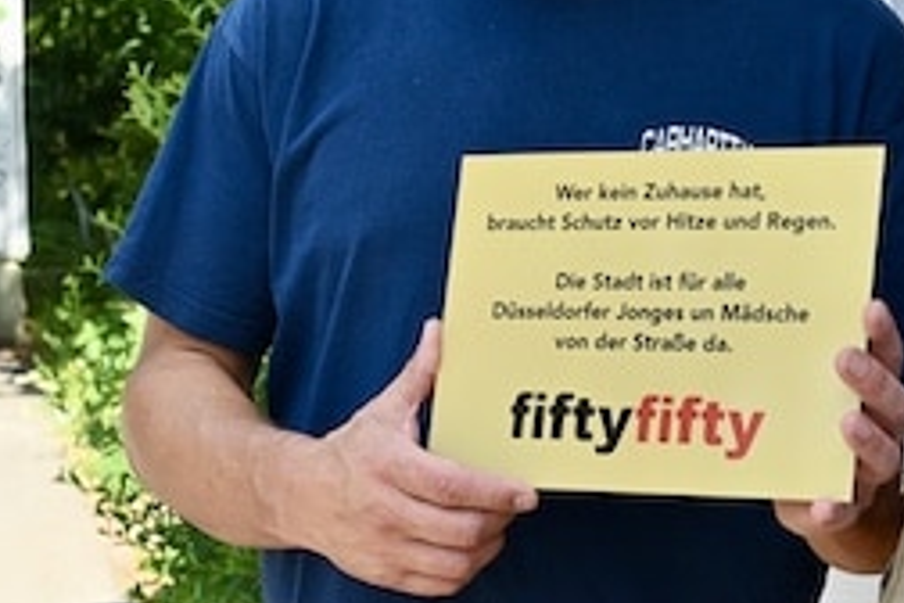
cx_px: 556
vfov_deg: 9.9
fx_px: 3465
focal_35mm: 138
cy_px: 278
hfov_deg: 14.9
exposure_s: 1/160
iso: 100
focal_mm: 34
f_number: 5
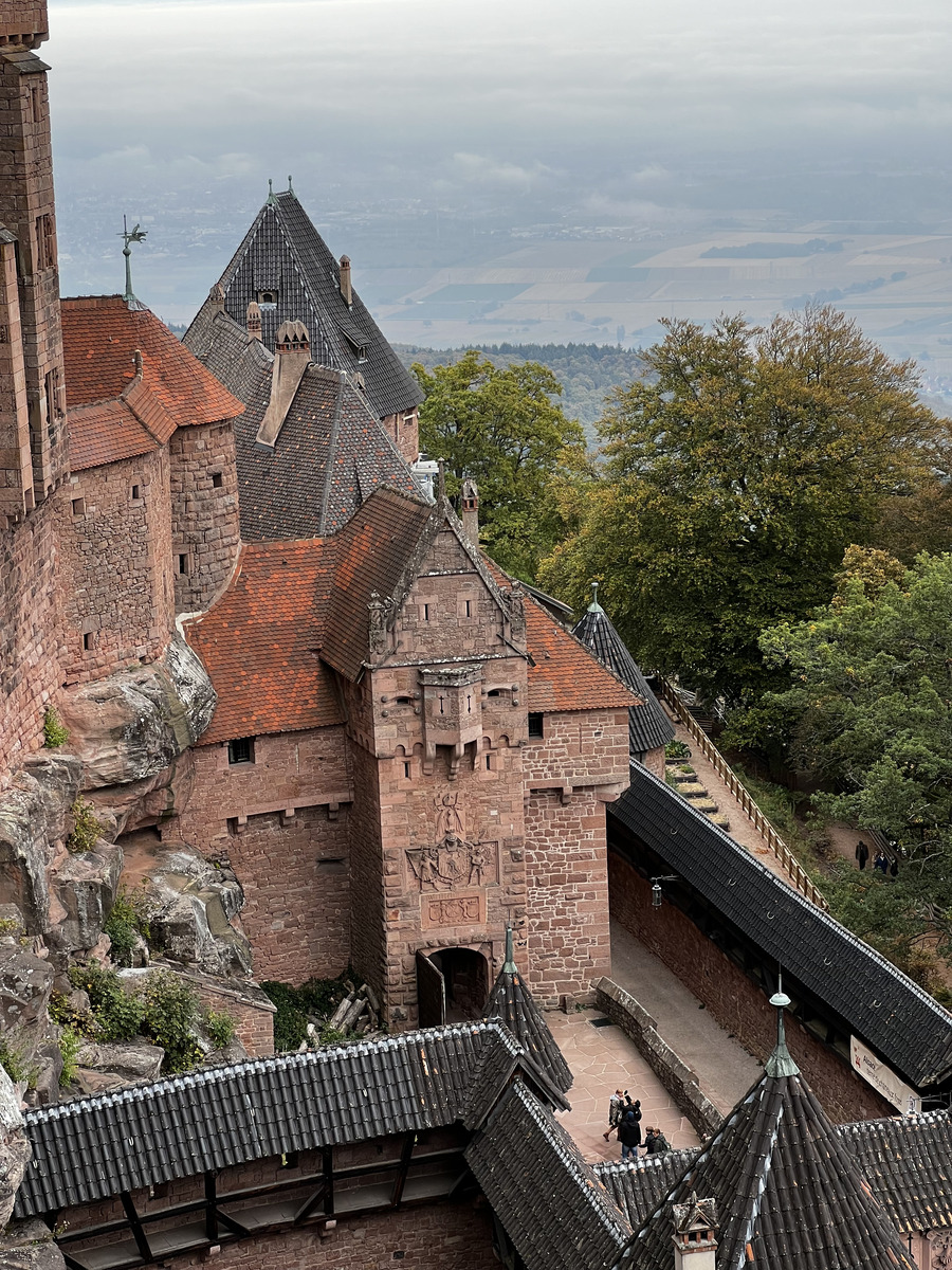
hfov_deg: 19.1
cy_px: 635
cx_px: 476
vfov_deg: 25.3
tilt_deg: -13.5
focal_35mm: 77
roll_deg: +2.2
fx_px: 2824
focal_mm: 9
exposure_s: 1/109
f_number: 2.8
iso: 32
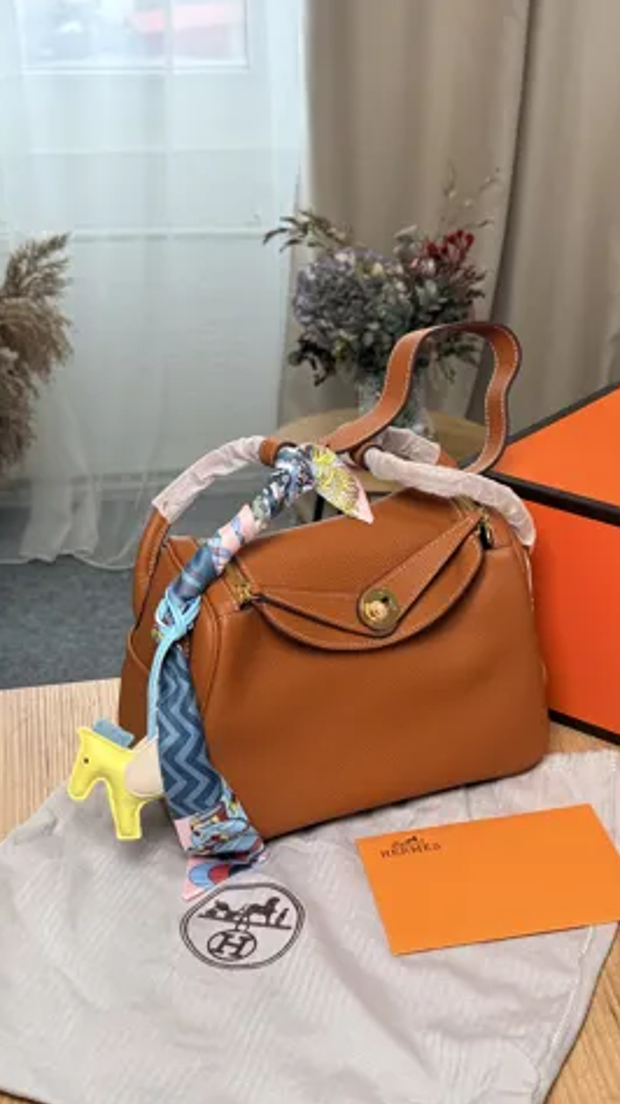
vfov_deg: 39.2
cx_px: 401
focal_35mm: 53
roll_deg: -0.4
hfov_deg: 22.5
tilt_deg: -25.1
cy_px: 547
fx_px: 1552
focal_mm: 6.76
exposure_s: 1/100
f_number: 1.78
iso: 50
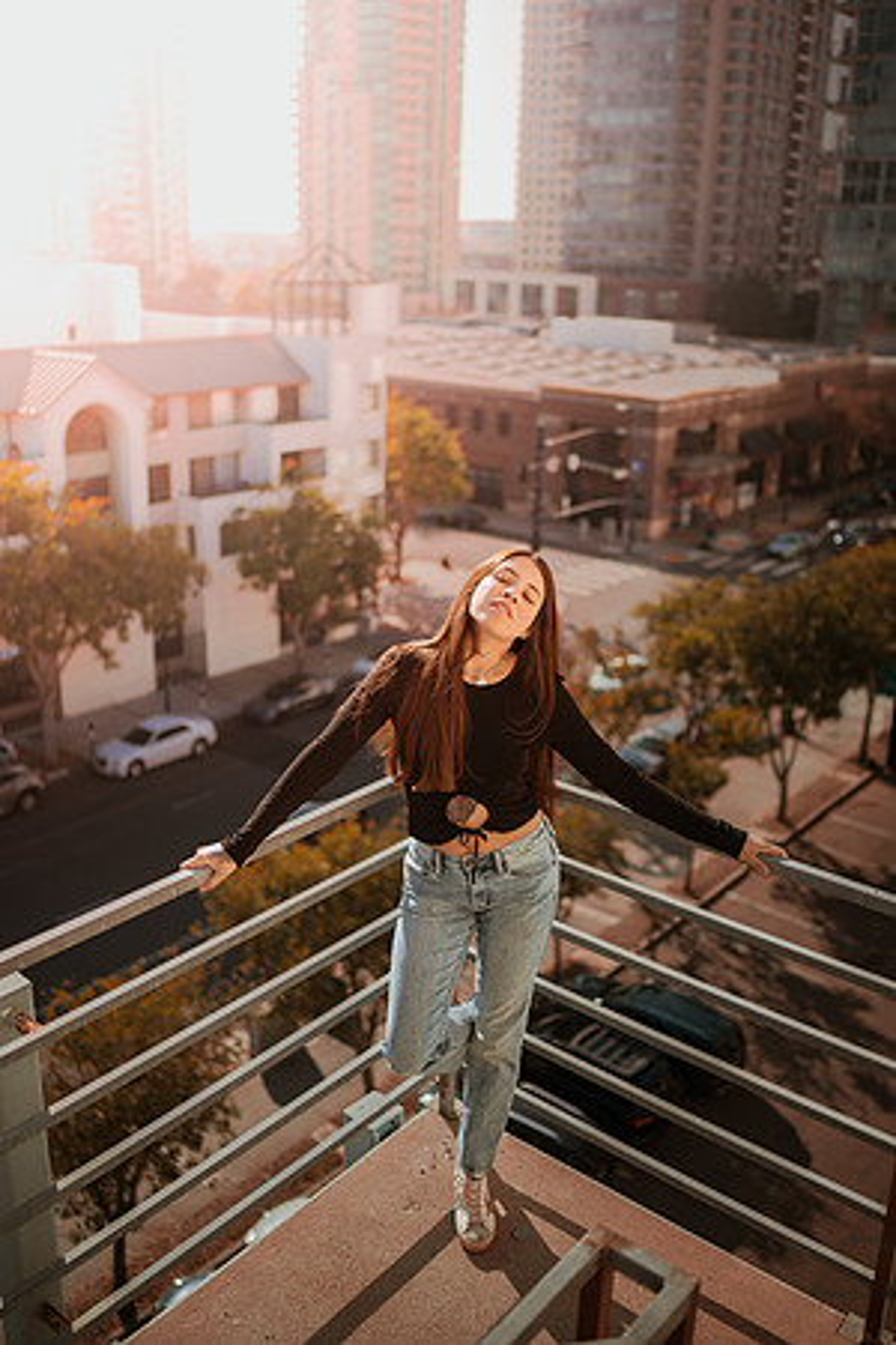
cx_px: 448
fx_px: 1307
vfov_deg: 54.4
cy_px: 672
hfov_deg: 37.9
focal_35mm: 35
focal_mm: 35
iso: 50
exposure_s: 1/4000
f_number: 1.8
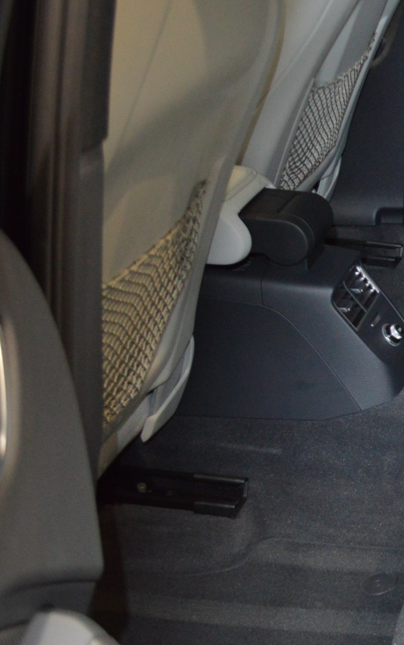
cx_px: 703
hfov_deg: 16.4
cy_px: 226
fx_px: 1197
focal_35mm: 68
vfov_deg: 30.0
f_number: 3.8
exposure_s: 1/60
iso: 1400
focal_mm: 20
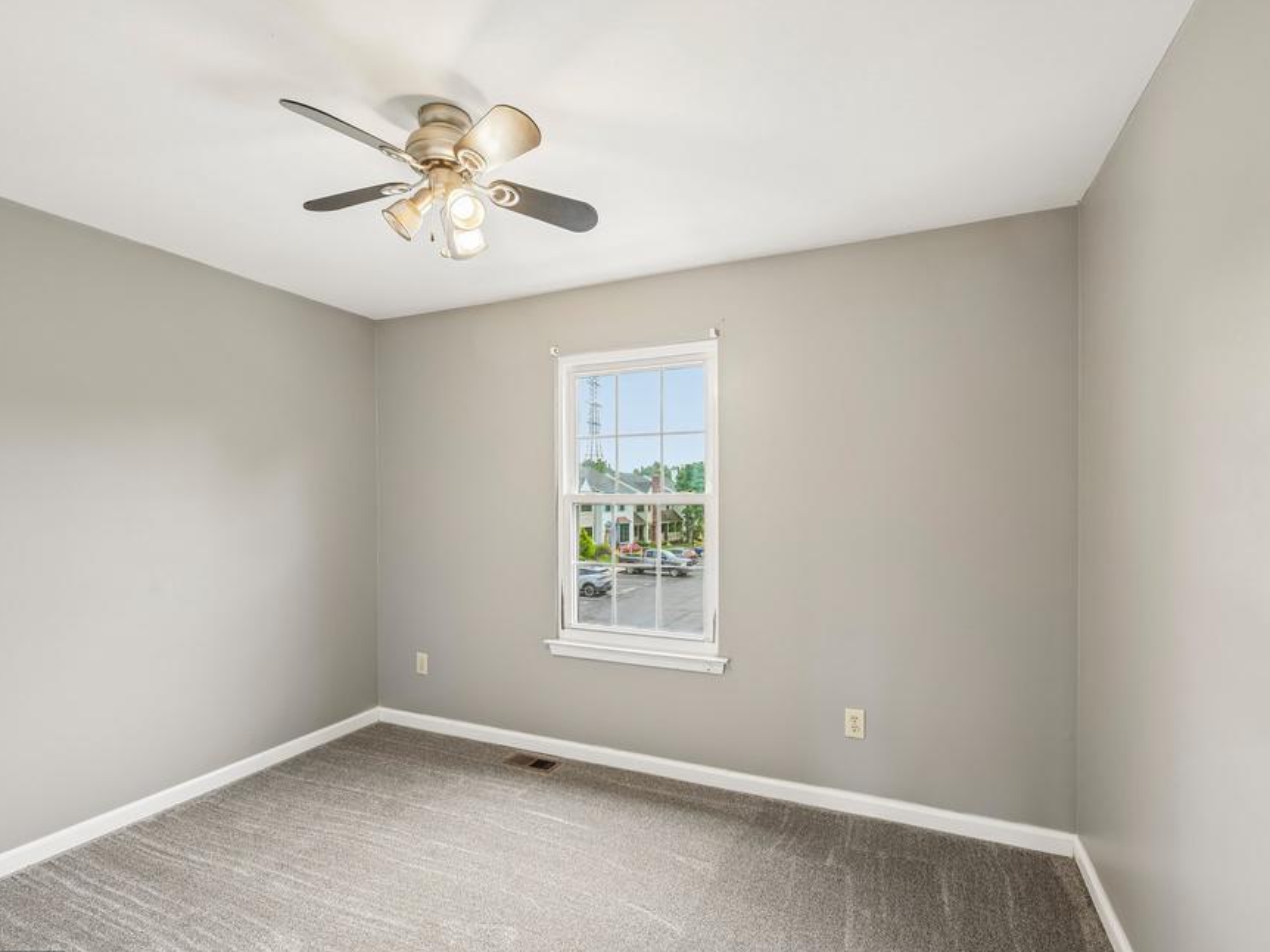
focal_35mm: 16
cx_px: 656
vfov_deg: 78.0
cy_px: 502
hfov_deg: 94.5
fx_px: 587
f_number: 8
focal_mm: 14
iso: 400
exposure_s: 1/6
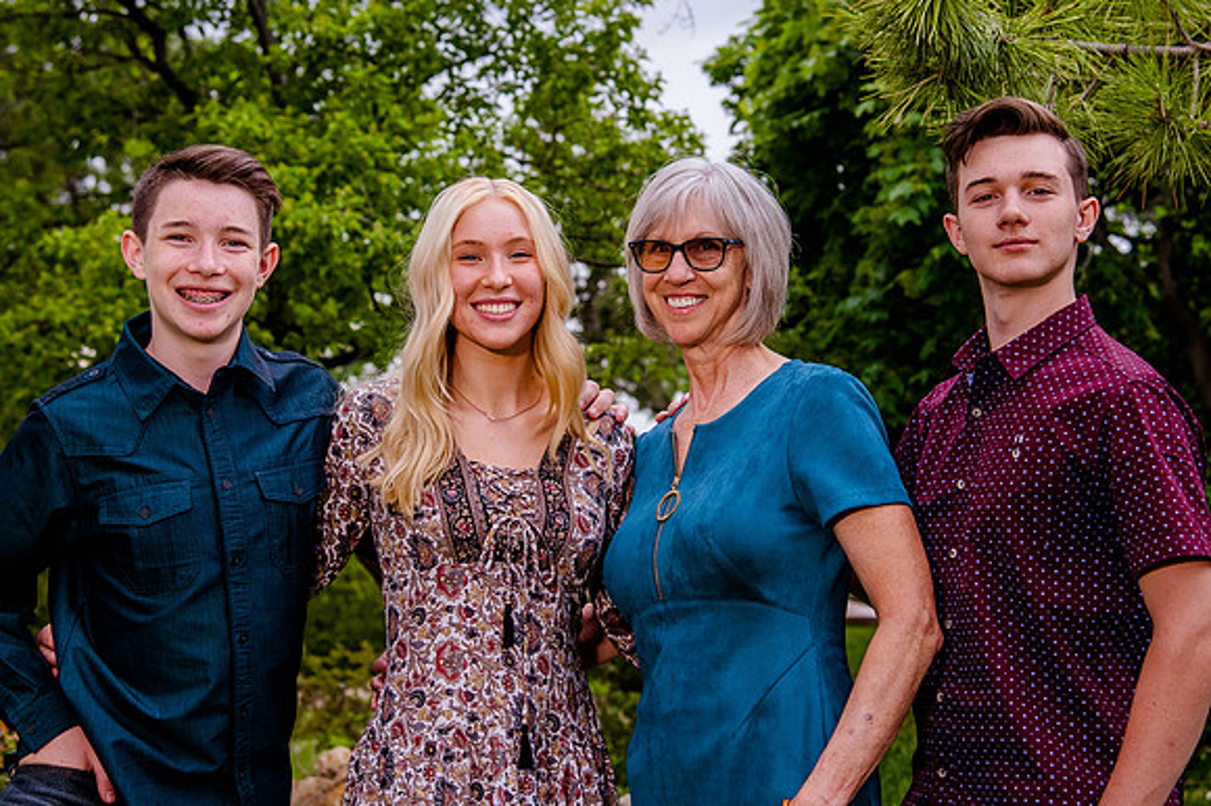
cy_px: 337
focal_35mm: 76
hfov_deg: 26.7
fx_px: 2555
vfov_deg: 17.9
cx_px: 611
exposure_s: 1/320
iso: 800
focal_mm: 52
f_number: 5
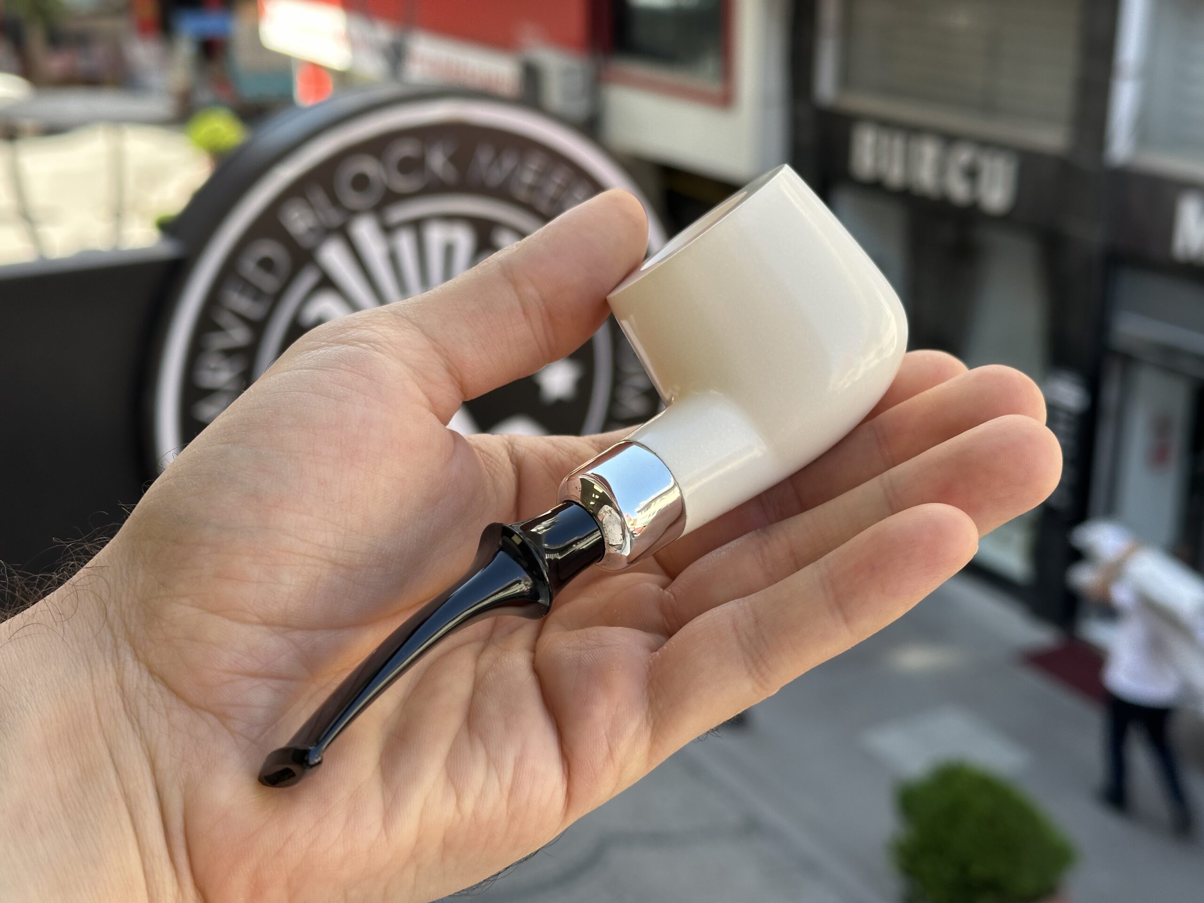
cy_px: 452
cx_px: 602
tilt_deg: -18.9
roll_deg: +0.6
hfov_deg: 39.7
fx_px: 1670
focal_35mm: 48
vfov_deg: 30.3
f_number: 1.78
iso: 64
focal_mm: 6.86
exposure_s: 1/489
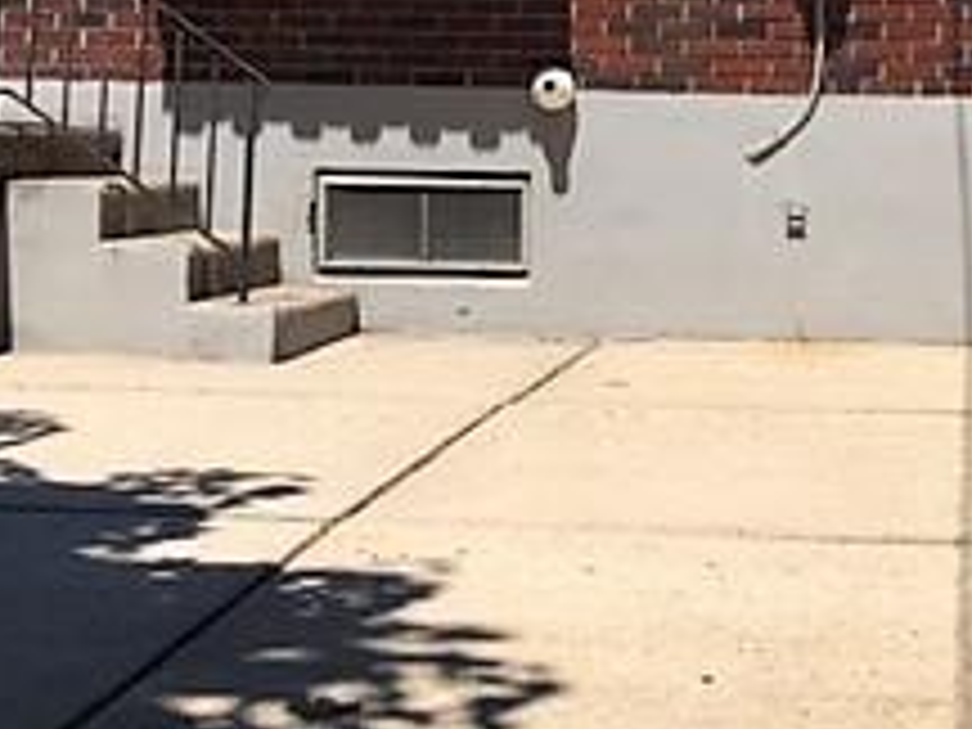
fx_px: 2415
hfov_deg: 22.5
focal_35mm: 86
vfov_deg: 16.9
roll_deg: -2.6
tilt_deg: +0.7
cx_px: 738
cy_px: 86
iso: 25
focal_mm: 4.15
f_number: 2.2
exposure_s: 1/2079
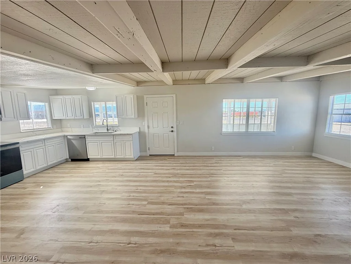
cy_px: 132
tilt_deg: -7.1
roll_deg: +0.4
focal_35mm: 14
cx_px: 176
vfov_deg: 85.7
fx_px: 142
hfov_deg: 102.1
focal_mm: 2.22
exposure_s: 1/120
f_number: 2.2
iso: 64
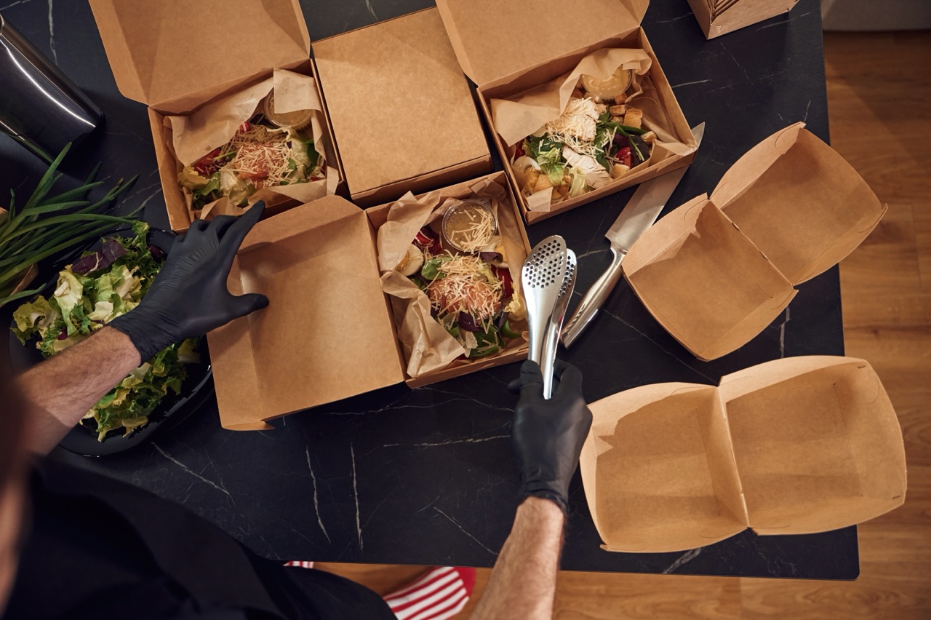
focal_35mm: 34
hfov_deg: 55.1
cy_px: 310
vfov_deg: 38.3
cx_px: 466
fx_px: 892
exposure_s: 1/400
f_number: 3.2
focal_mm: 34.5
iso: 1600
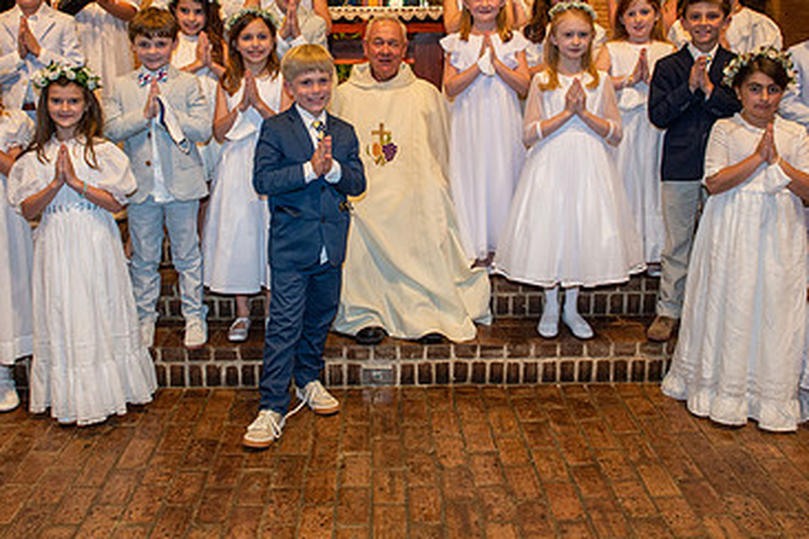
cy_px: 155
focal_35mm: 38
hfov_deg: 50.7
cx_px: 391
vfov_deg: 34.5
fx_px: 854
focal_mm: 24
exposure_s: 1/125
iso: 1600
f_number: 4.5
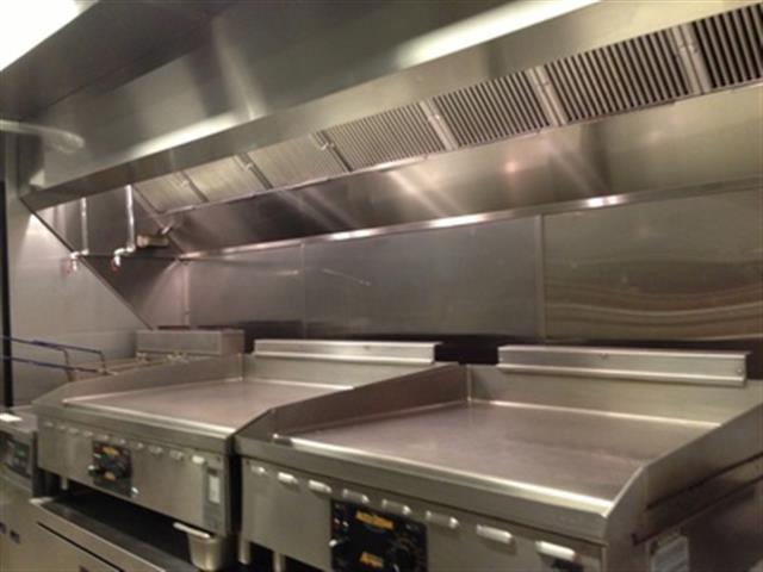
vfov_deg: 42.9
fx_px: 727
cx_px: 382
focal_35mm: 33
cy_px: 286
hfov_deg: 55.4
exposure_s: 1/20
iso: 250
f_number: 2.4
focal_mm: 4.13
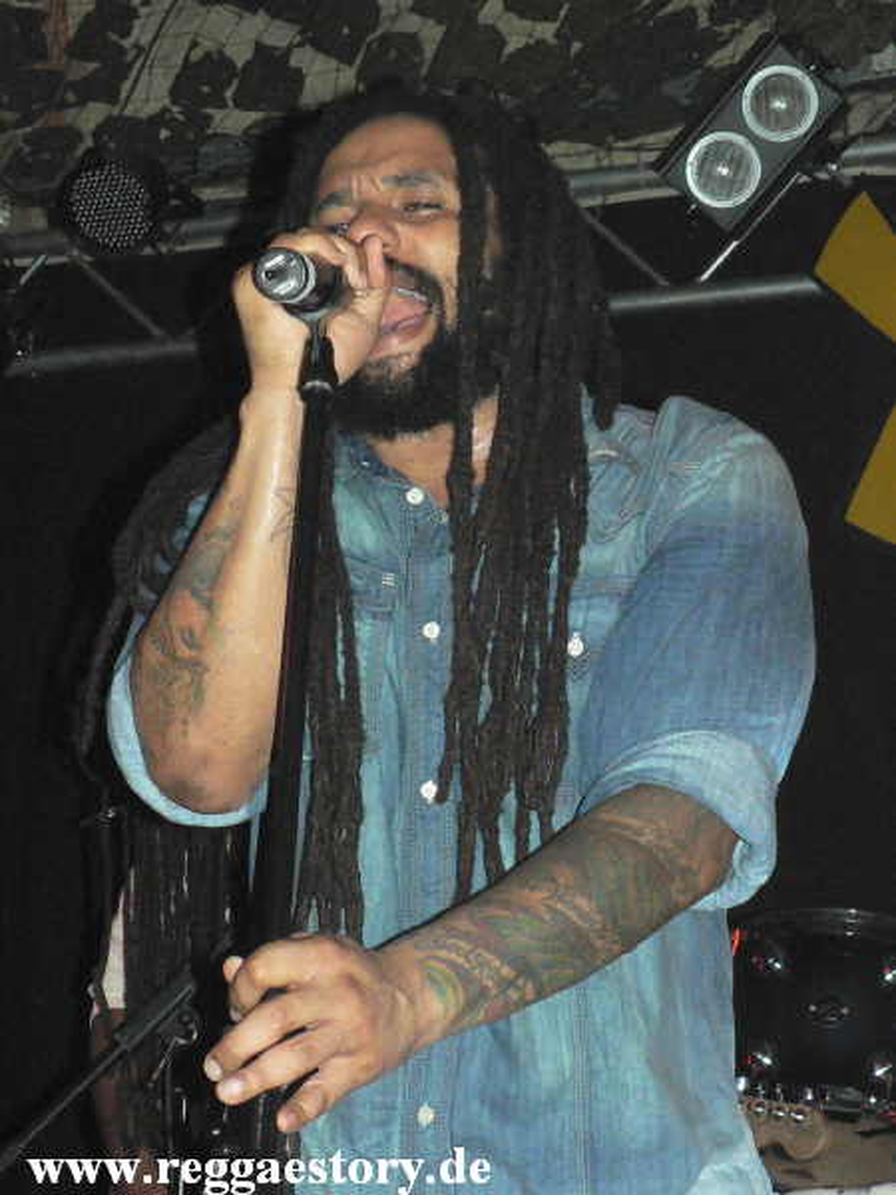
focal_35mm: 71
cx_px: 448
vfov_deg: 27.4
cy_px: 598
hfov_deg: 20.7
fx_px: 2450
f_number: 3.2
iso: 400
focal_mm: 12.2
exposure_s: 1/60
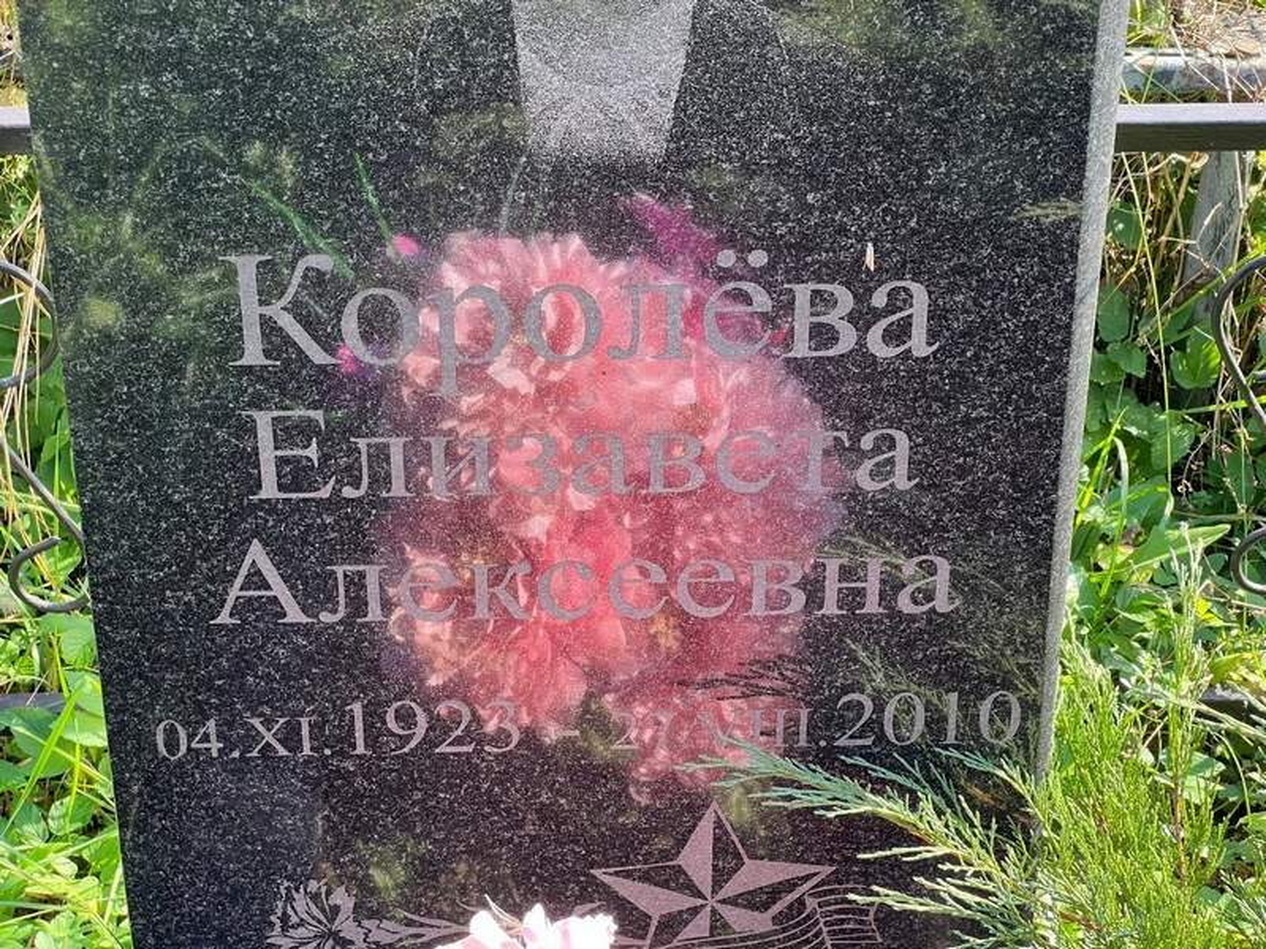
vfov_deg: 19.1
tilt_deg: -37.3
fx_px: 2816
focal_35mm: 77
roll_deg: -2.6
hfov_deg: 25.3
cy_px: 474
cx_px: 633
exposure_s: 1/99
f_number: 2.8
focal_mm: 9
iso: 80
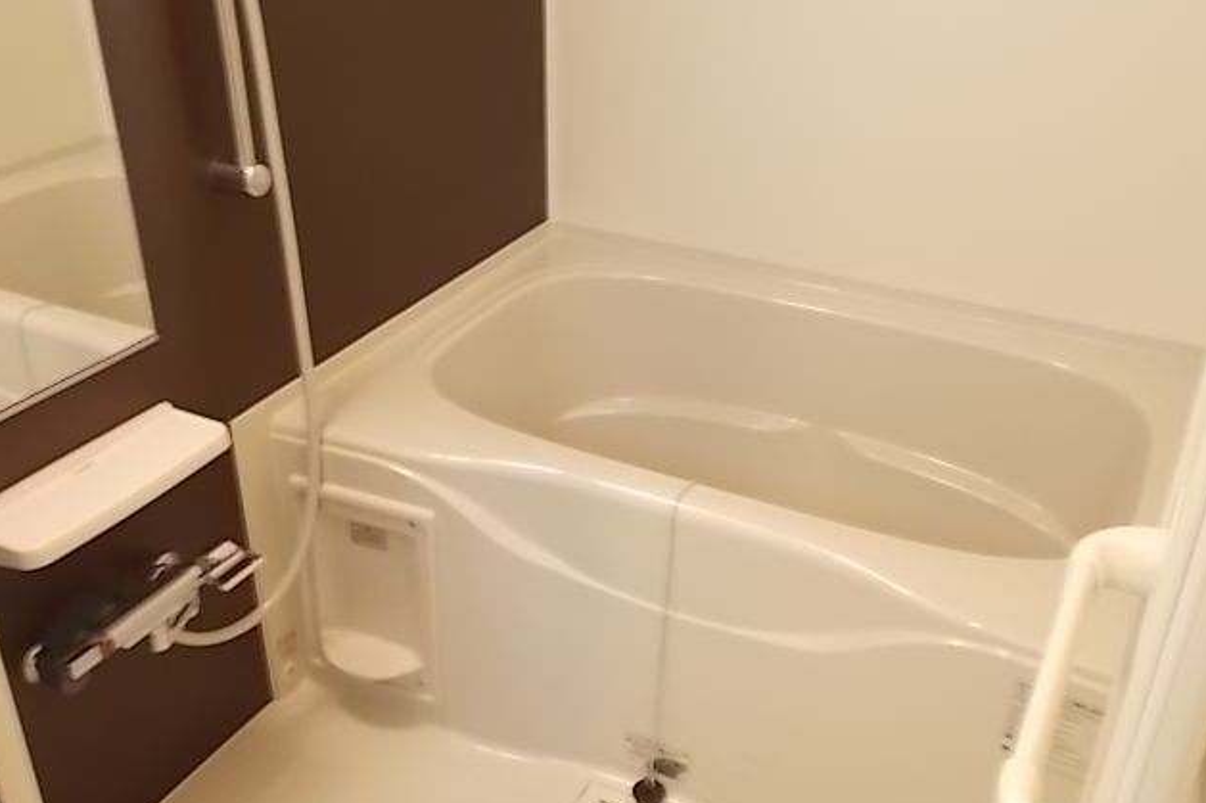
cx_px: 604
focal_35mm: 36
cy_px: 383
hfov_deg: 53.1
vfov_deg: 36.8
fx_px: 1206
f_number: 3.6
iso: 200
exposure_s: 1/5
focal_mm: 6
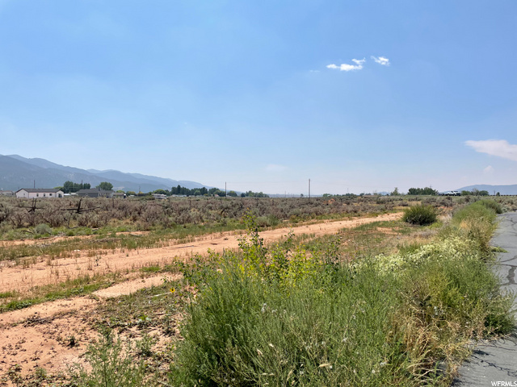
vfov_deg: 53.1
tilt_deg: +0.7
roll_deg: +1.1
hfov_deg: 67.3
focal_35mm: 26
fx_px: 388
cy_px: 194
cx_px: 258
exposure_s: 1/6897
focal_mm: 4.2
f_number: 1.6
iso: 32
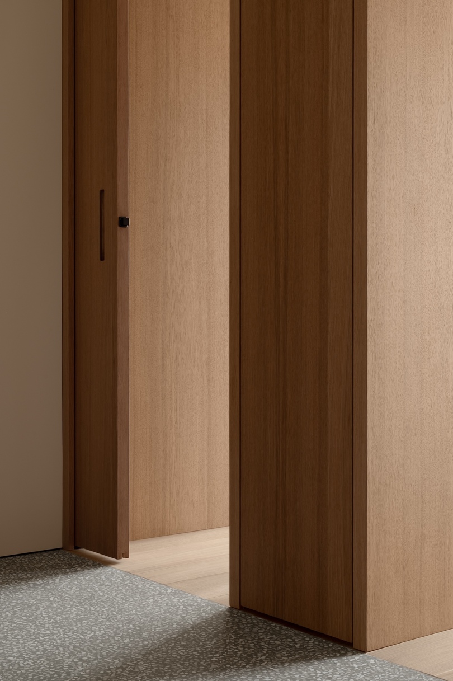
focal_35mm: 52
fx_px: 983
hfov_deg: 26.0
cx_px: 226
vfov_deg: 38.2
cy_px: 340
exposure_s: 1/1.67
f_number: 13
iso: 250
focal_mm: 52
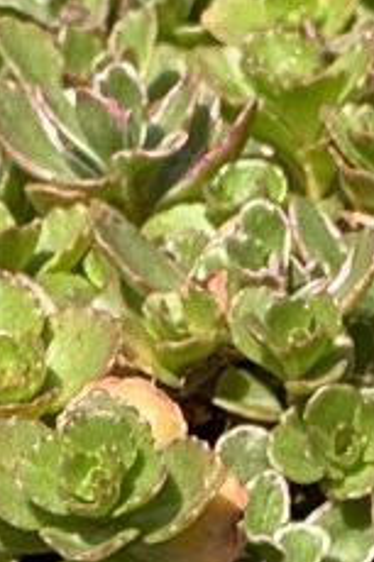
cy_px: 1676
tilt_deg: -26.8
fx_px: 8708
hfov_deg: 2.4
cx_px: 951
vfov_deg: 3.6
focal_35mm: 558
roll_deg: +1.1
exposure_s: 1/608
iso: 25
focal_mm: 9
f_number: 2.8
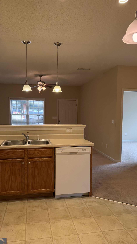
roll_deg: -0.2
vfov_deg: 69.9
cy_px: 125
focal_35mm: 27
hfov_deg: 42.9
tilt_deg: -4.6
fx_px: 174
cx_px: 63
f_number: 1.78
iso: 200
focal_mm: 6.76
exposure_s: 1/120
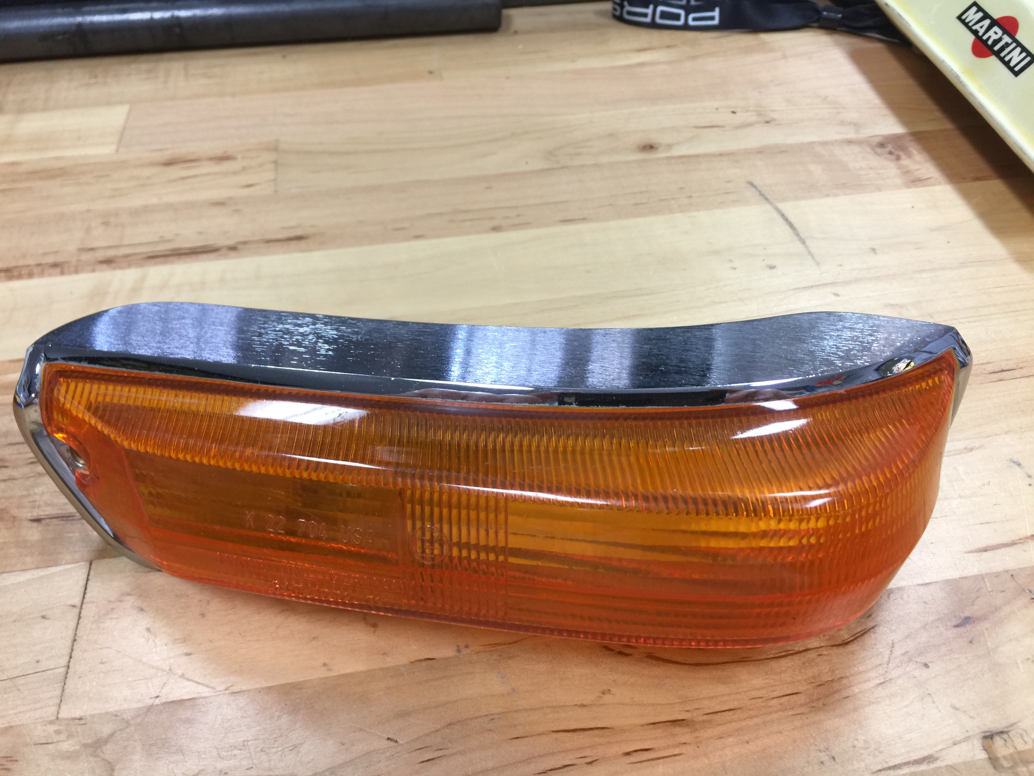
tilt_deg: -42.5
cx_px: 517
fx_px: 866
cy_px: 388
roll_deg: +0.8
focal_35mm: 29
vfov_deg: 48.2
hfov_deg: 61.7
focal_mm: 4.15
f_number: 2.2
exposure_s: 1/30
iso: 40
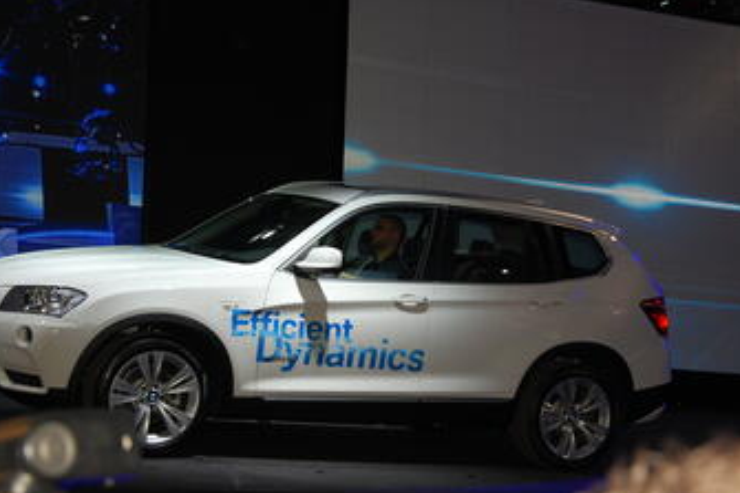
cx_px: 362
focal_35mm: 81
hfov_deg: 25.2
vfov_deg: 16.9
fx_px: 1656
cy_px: 290
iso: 200
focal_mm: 45
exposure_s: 1/125
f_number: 5.6
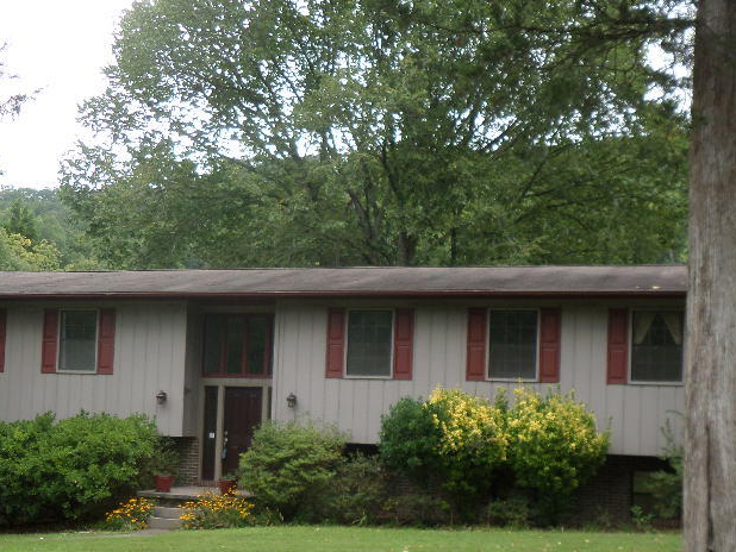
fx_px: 1127
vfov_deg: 27.3
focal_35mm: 53
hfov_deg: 36.1
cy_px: 381
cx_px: 332
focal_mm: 5.8
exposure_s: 1/180
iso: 80
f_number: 3.5
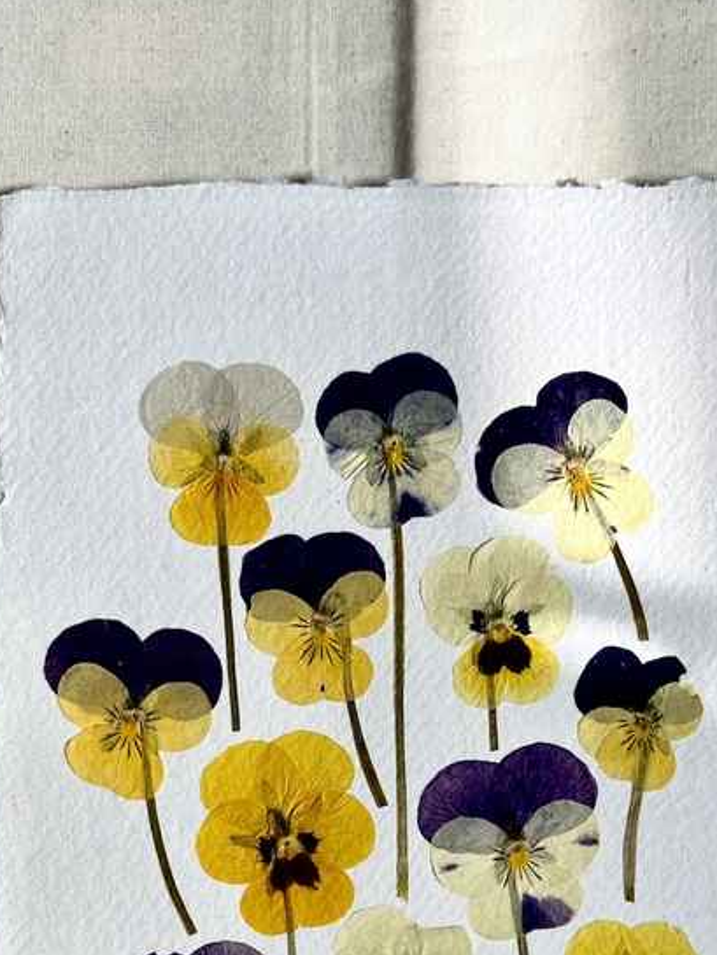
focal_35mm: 42
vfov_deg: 42.9
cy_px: 750
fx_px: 1159
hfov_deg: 34.3
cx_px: 386
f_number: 1.5
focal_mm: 5.7
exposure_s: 1/502
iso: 50
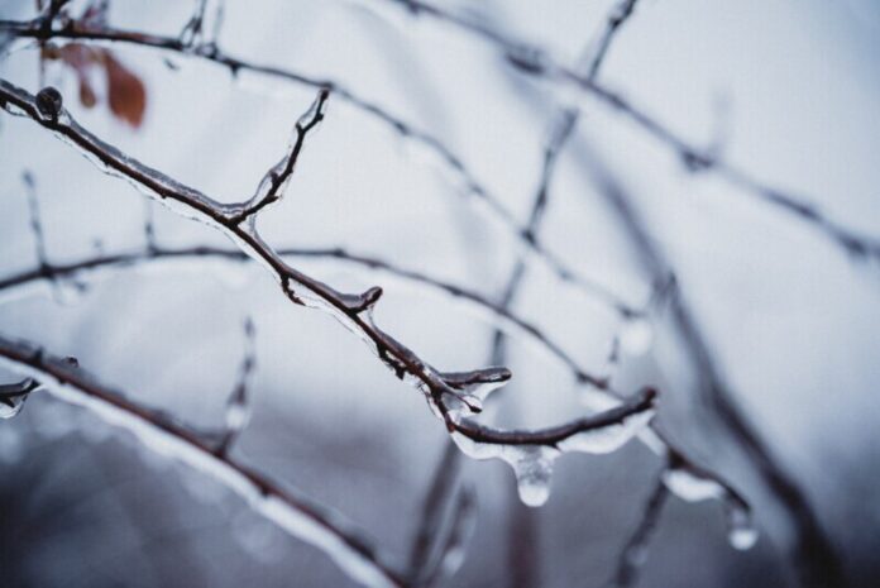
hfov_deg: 33.4
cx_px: 440
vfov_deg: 22.7
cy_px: 294
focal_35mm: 60
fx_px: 1468
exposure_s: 1/500
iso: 200
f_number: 4
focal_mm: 60
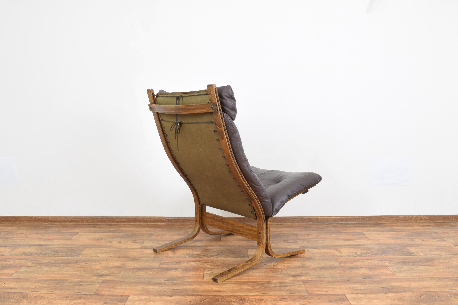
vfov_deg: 40.0
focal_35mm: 33
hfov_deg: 57.2
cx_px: 229
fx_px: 420
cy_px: 152
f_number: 25
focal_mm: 22
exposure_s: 5
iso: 100
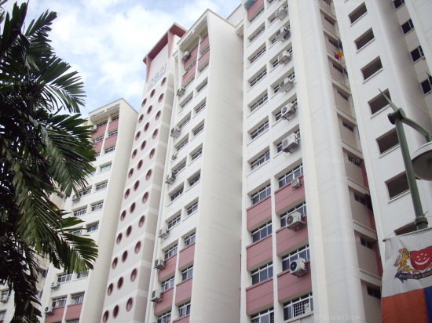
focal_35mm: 37
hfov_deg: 50.2
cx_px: 216
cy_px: 162
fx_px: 462
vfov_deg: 38.6
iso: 80
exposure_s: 1/125
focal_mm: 6.2
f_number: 5.6
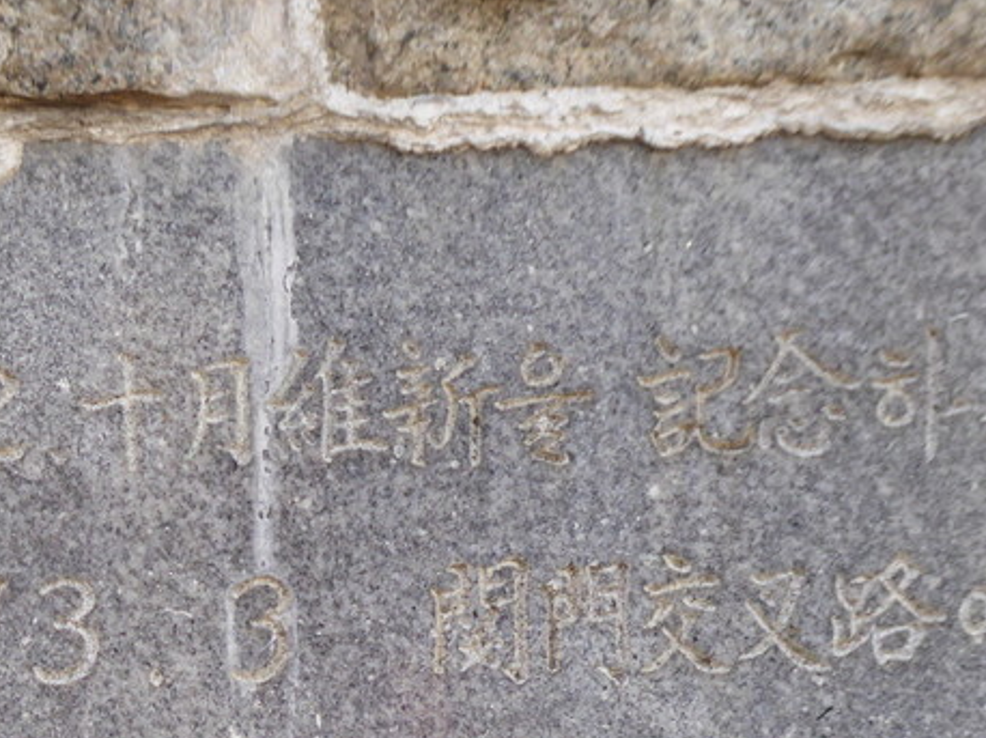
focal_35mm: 76
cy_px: 843
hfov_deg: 25.4
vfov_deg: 18.5
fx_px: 2164
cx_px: 248
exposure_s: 1/80
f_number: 3.5
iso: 100
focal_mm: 5
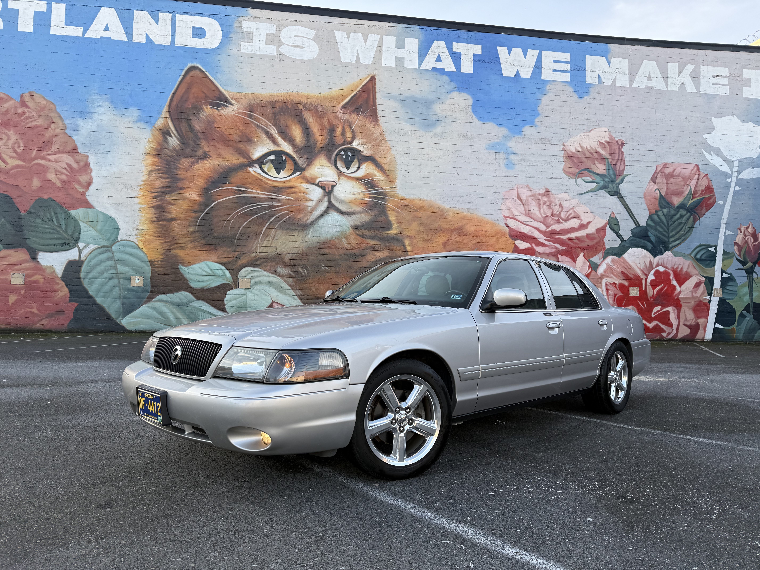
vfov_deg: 56.8
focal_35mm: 24
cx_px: 380
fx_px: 527
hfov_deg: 71.6
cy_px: 285
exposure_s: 1/632
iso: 80
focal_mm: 6.76
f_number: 1.78
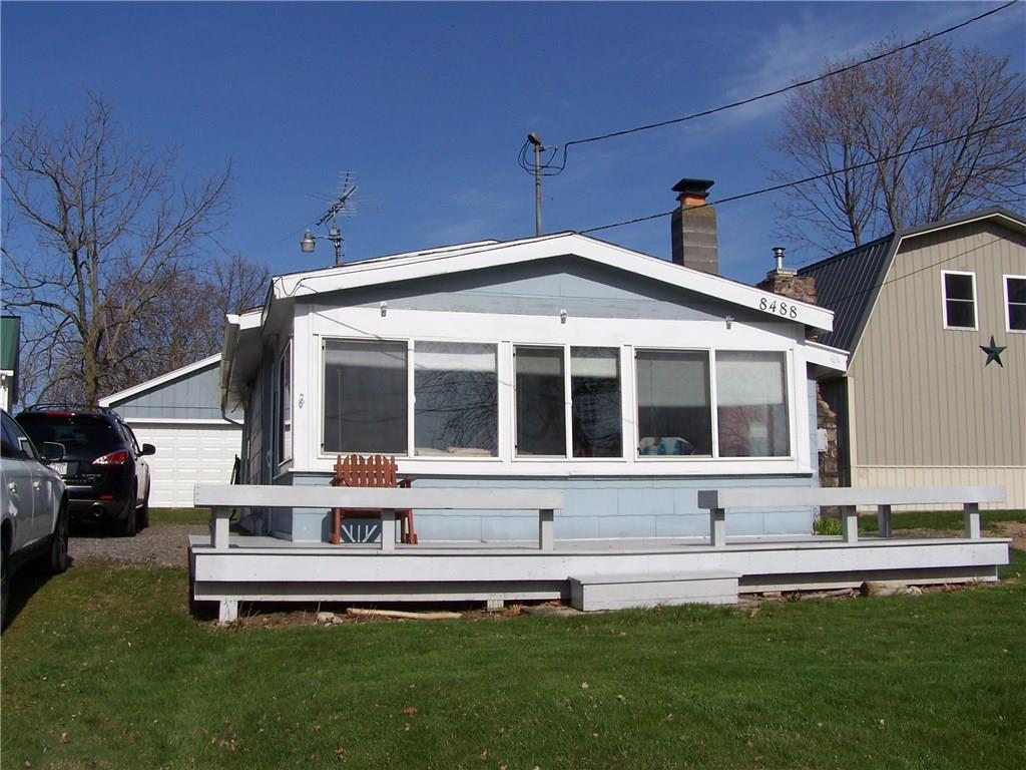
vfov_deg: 37.7
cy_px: 385
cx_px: 513
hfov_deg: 49.0
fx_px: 1126
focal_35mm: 38
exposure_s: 1/800
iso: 80
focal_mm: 6.3
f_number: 5.6
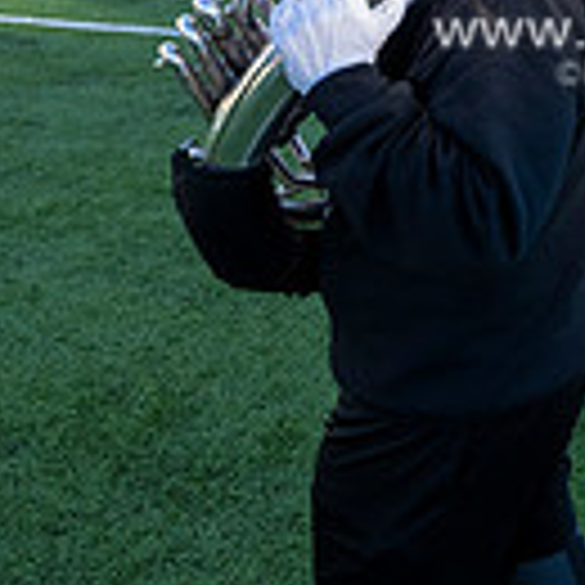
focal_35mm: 53
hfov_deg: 27.4
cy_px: -128
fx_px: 1013
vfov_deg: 27.9
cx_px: 742
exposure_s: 1/500
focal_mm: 14
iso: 320
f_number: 4
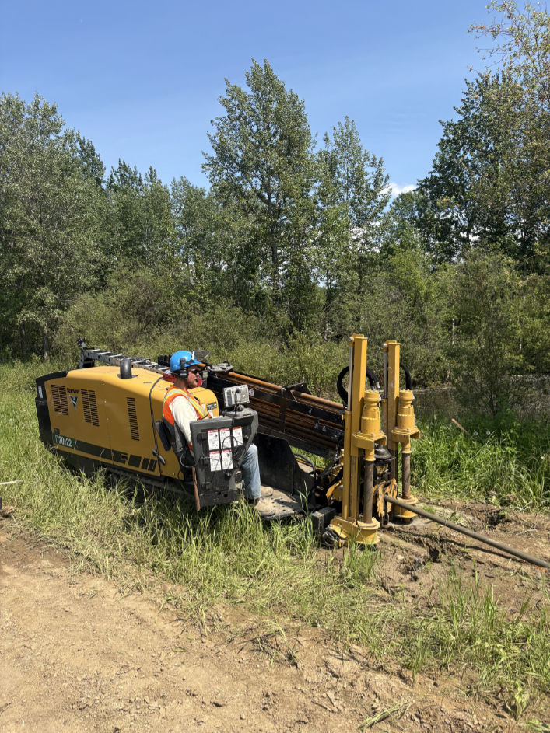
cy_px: 366
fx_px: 551
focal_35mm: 26
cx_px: 275
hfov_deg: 53.1
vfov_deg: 67.3
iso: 50
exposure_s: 1/2451
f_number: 1.6
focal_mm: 6
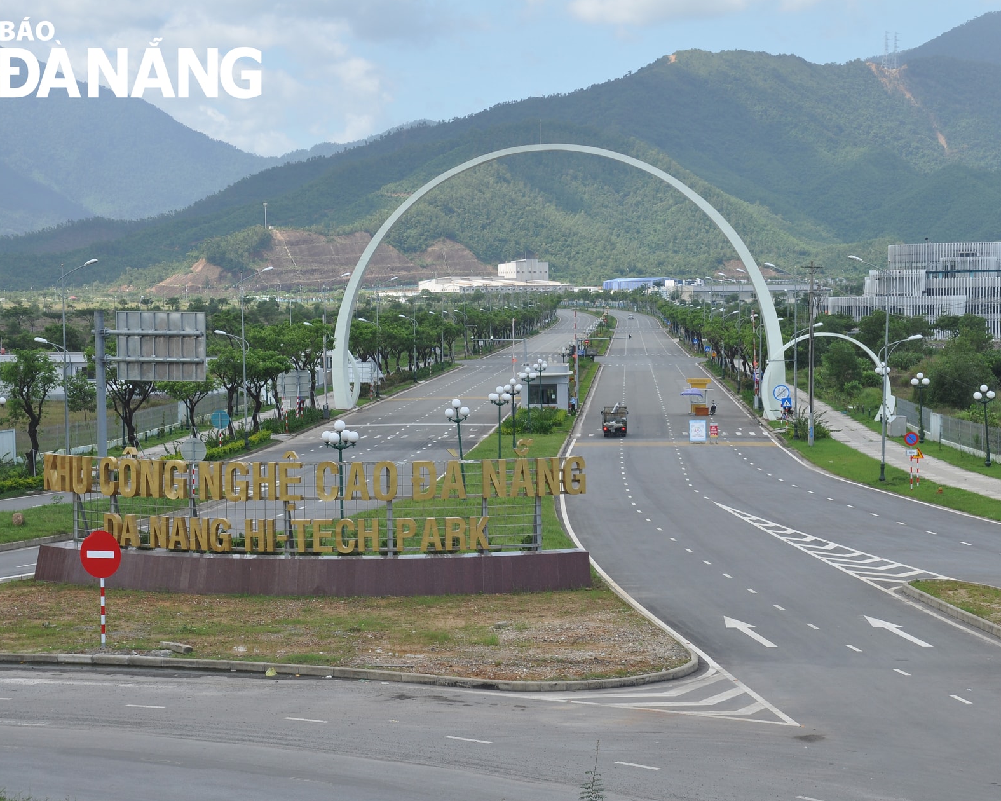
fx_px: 2133
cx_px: 582
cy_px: 401
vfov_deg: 21.3
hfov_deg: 26.4
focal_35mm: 72
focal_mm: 42
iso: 200
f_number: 8
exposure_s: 1/250
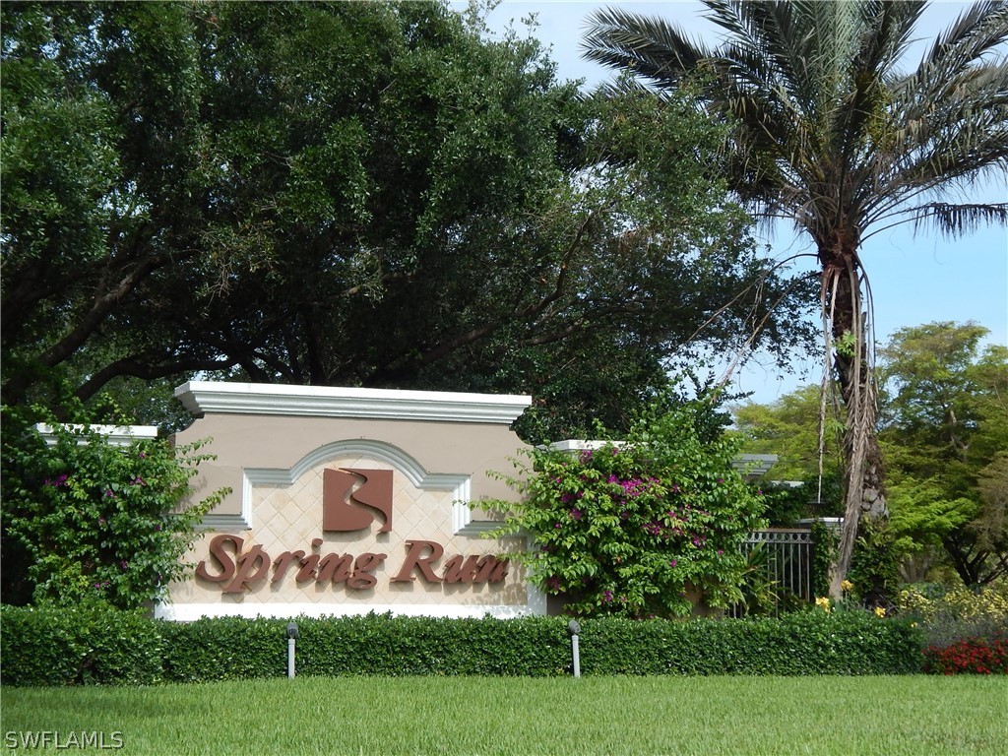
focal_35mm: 69
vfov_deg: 21.3
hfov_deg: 28.2
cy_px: 378
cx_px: 504
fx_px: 2009
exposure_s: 1/800
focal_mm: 12.3
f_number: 4.1
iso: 125
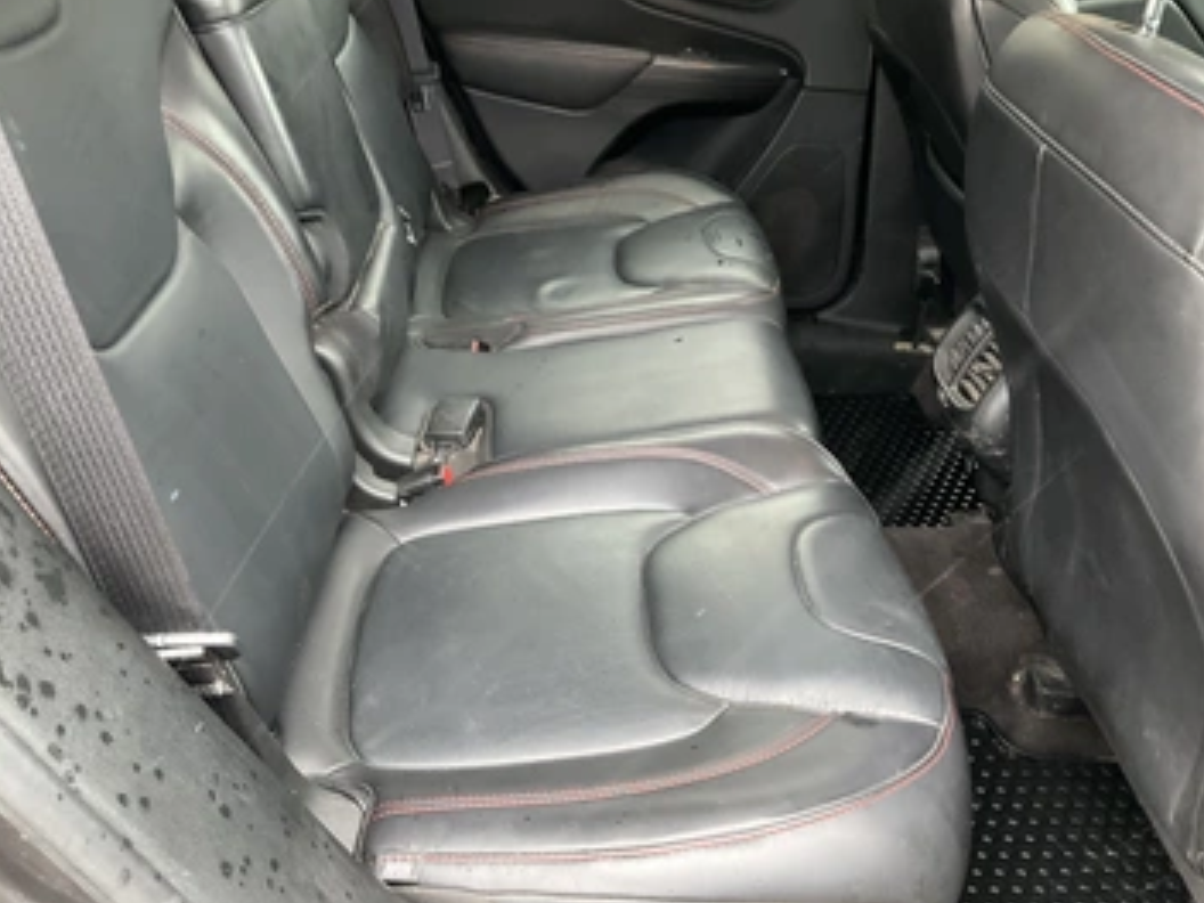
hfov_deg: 55.4
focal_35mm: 33
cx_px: 609
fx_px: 1148
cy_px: 404
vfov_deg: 42.9
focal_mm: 3
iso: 320
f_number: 1.8
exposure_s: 1/42
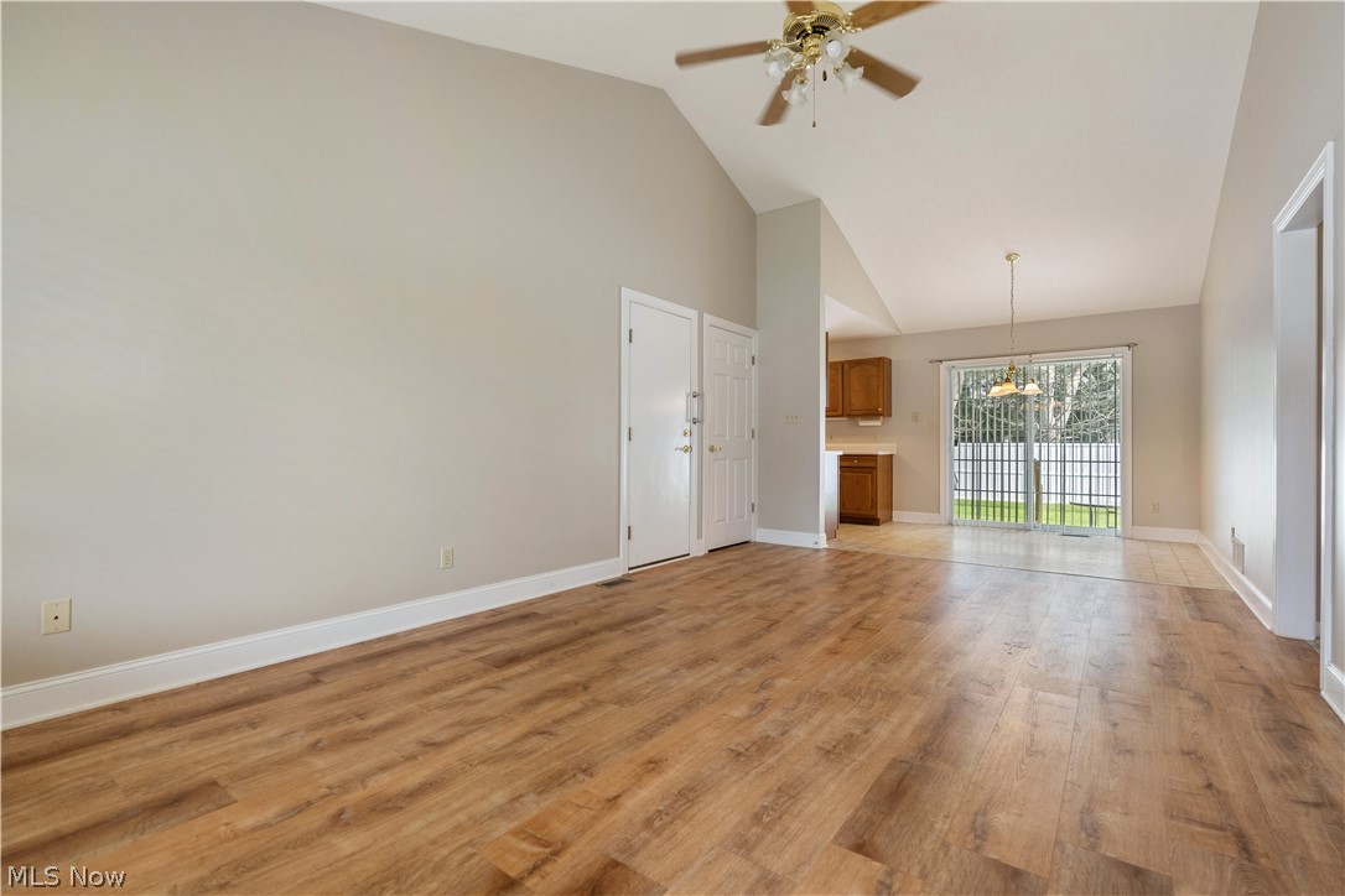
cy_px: 448
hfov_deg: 96.7
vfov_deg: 73.7
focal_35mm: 16
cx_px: 672
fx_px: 598
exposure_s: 1/100
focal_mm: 16
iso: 400
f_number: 4
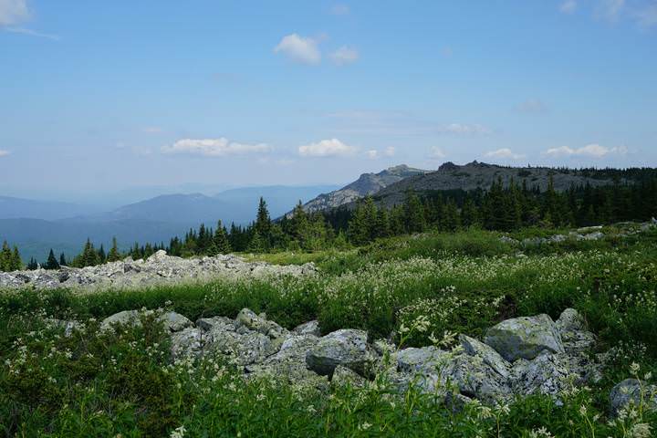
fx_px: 684
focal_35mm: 38
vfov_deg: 35.5
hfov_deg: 51.3
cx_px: 328
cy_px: 219
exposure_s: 1/100
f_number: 8
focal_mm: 25
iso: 100
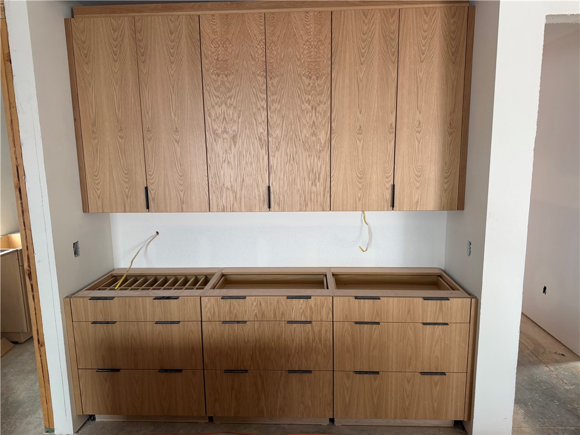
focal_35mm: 24
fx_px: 402
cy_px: 218
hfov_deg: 71.6
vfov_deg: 56.8
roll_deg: +0.5
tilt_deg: -10.8
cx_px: 290
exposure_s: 1/121
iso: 200
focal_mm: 6.76
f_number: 1.78
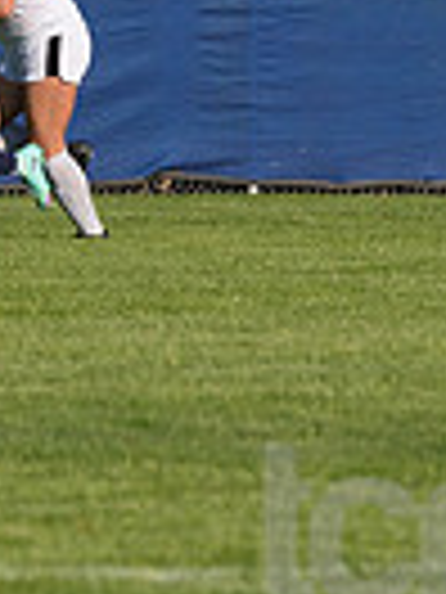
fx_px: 21766
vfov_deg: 1.6
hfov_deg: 1.2
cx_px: -239
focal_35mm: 1267
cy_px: -27
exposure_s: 1/1600
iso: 250
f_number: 5.6
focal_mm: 200
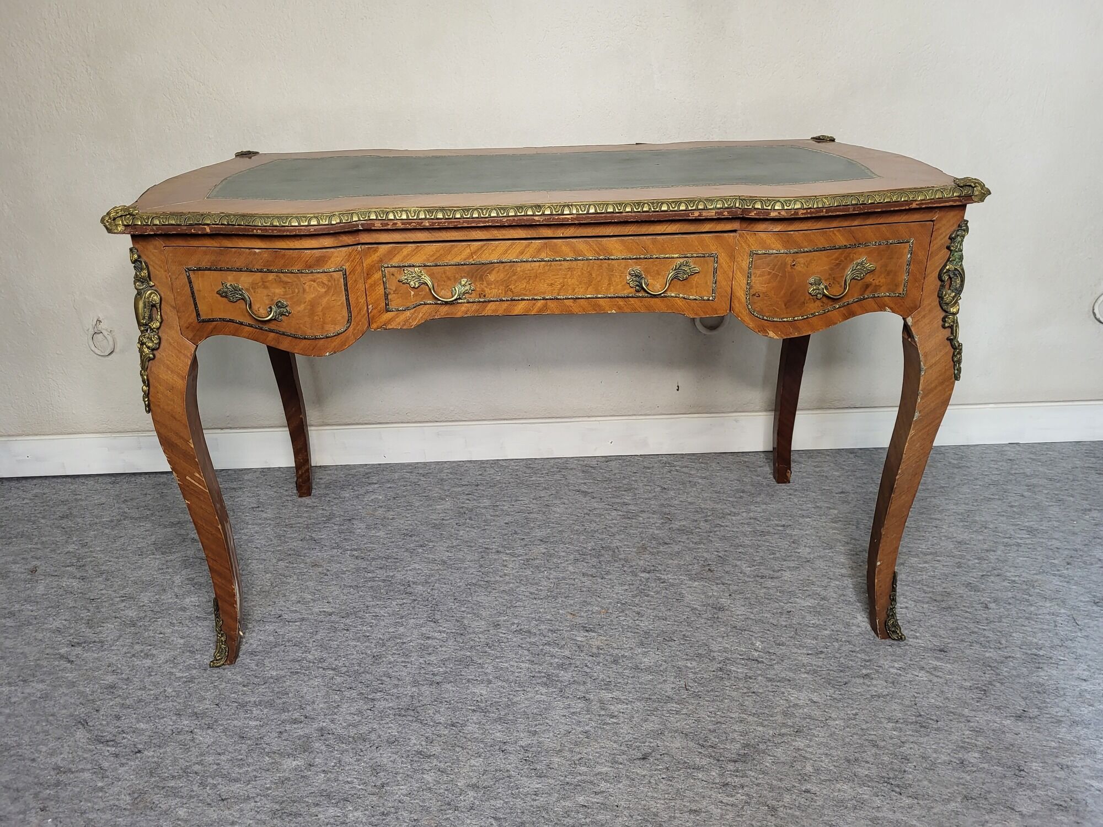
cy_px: 414
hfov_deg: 67.3
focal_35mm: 26
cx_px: 552
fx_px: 828
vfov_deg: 53.1
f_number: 1.8
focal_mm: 5.4
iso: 200
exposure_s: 1/40
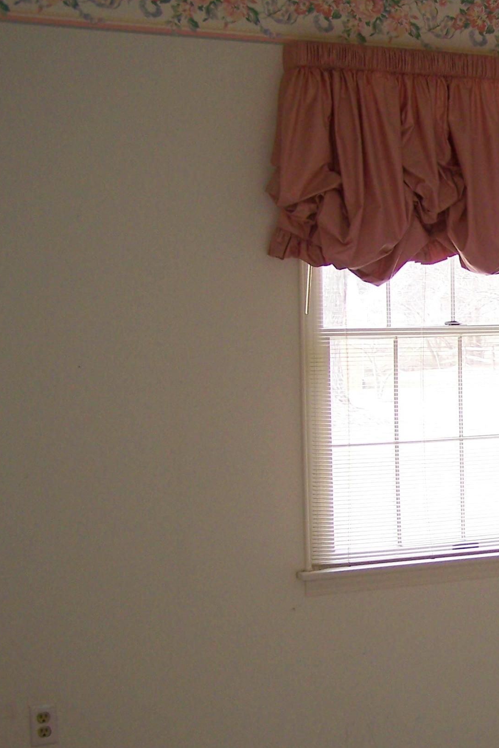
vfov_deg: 27.6
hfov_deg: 17.5
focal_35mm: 73
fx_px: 1517
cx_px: 657
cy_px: 445
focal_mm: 6.3
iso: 64
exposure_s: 1/40
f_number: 2.8
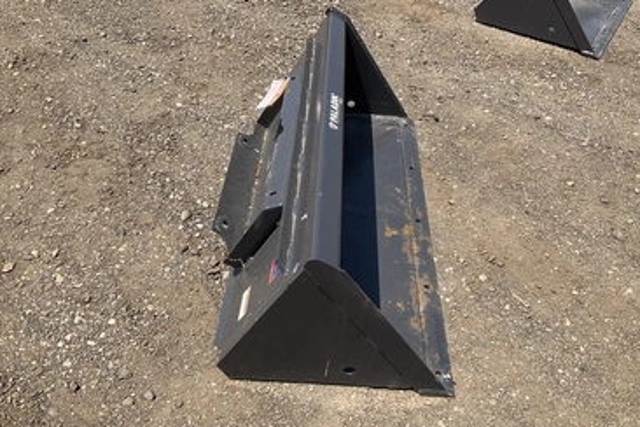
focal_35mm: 33
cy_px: 212
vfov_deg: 40.0
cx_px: 337
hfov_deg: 57.2
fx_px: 587
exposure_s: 1/1577
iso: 25
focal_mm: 3
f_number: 1.8
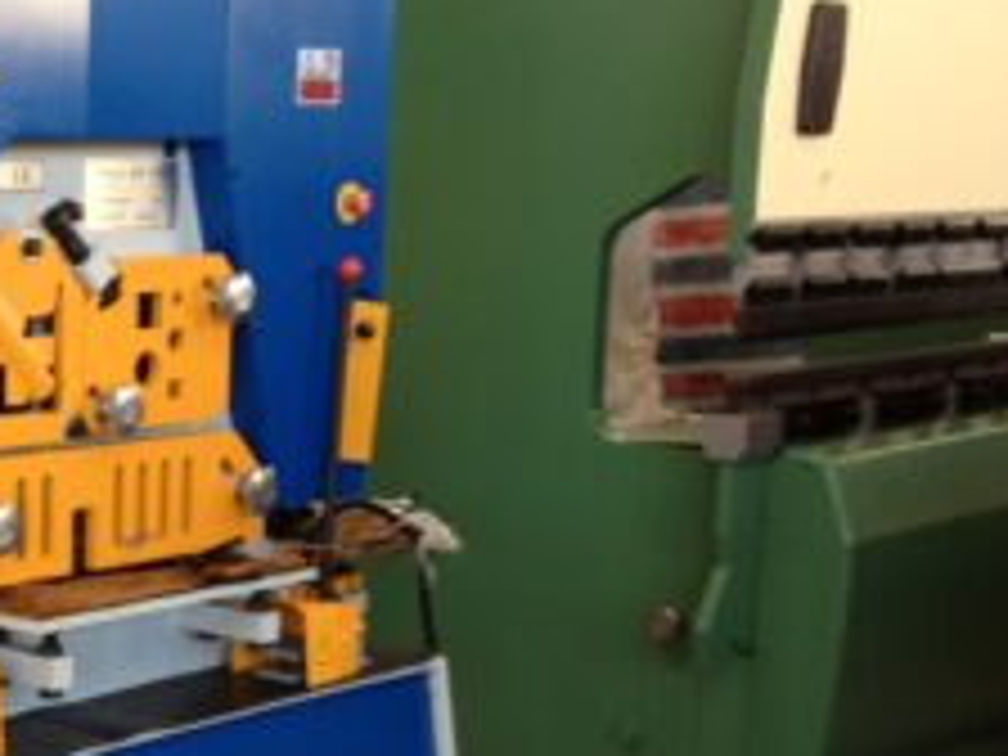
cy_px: 605
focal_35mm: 78
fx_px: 2271
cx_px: -81
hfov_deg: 23.6
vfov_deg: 18.7
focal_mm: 4.28
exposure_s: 1/20
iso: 50
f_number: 2.4
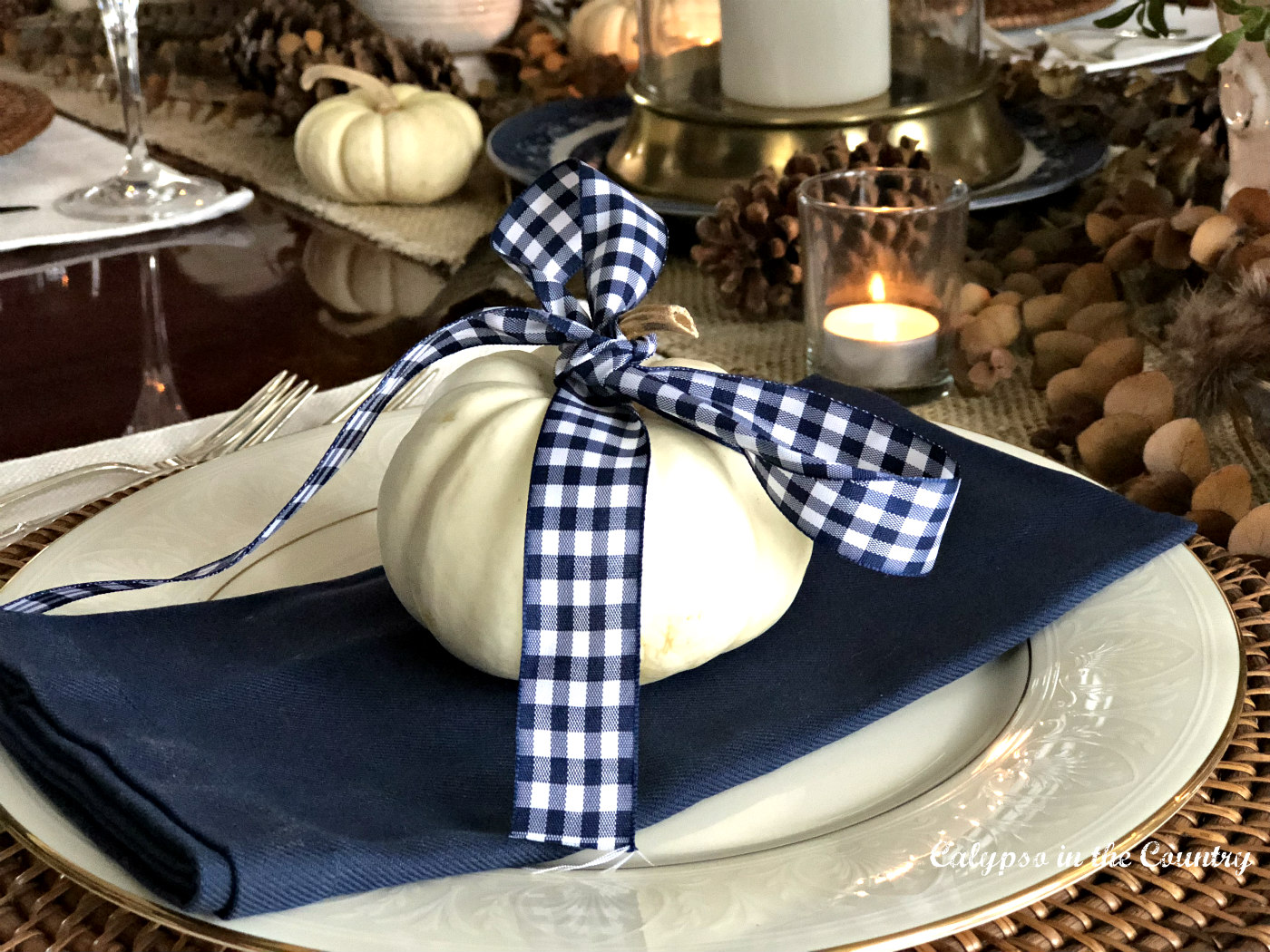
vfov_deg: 25.7
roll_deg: +0.9
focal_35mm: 57
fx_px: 2091
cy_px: 476
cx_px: 635
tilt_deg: -22.2
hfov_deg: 33.8
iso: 640
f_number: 2.8
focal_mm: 6.6
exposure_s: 1/30
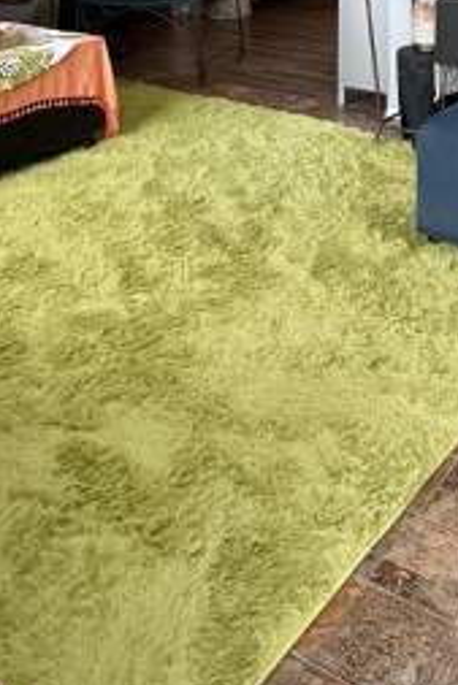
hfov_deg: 27.4
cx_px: 472
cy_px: -111
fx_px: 877
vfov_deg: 35.0
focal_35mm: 46
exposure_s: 1/120
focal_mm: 2.22
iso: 200
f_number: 2.2
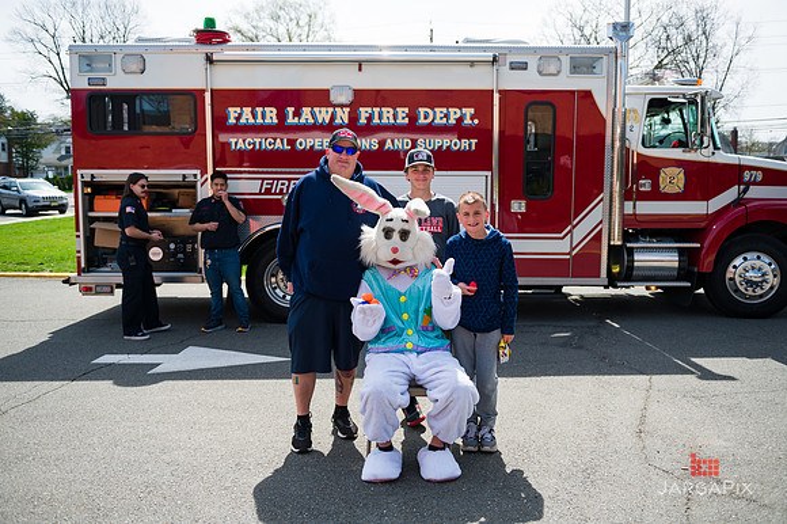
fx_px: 677
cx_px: 394
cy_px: 262
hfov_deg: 60.3
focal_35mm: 31
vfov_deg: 42.3
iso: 200
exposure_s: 1/2500
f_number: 4
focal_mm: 31
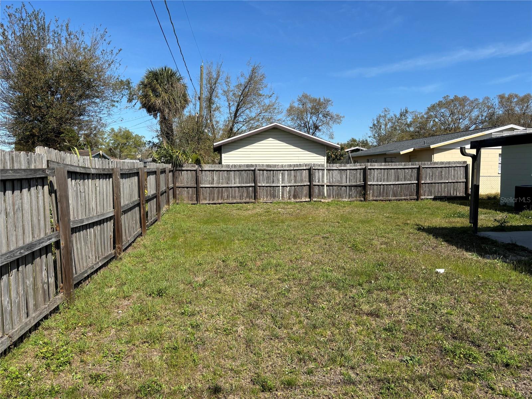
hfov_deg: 67.3
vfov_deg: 53.1
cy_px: 200
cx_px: 266
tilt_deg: -4.5
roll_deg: +0.0
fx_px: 400
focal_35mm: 26
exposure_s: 1/2933
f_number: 1.6
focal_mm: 5.96
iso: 50
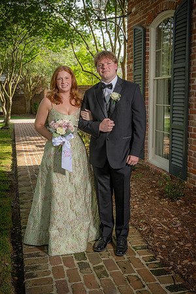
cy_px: 147
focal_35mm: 40
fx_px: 327
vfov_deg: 48.5
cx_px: 98
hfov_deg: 33.4
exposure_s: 1/160
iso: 100
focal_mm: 40
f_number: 5.6
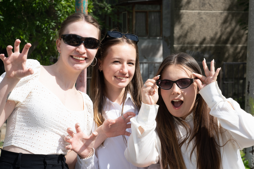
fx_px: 713
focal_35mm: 101
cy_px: 84
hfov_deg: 20.2
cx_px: 151
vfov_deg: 13.5
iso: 160
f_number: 13
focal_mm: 85
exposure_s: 1/125
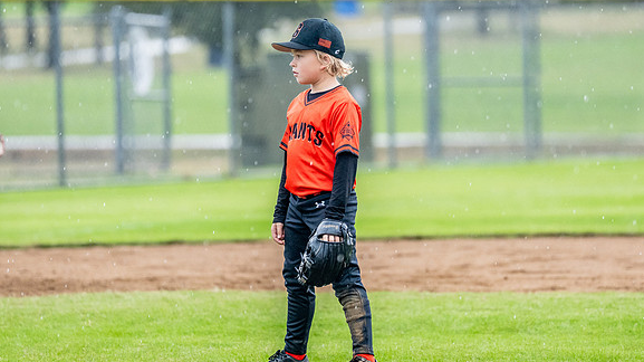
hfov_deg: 5.9
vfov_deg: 3.3
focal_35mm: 364
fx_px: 6213
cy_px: 150
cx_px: 306
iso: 1600
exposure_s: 1/1000
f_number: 2.8
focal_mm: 200
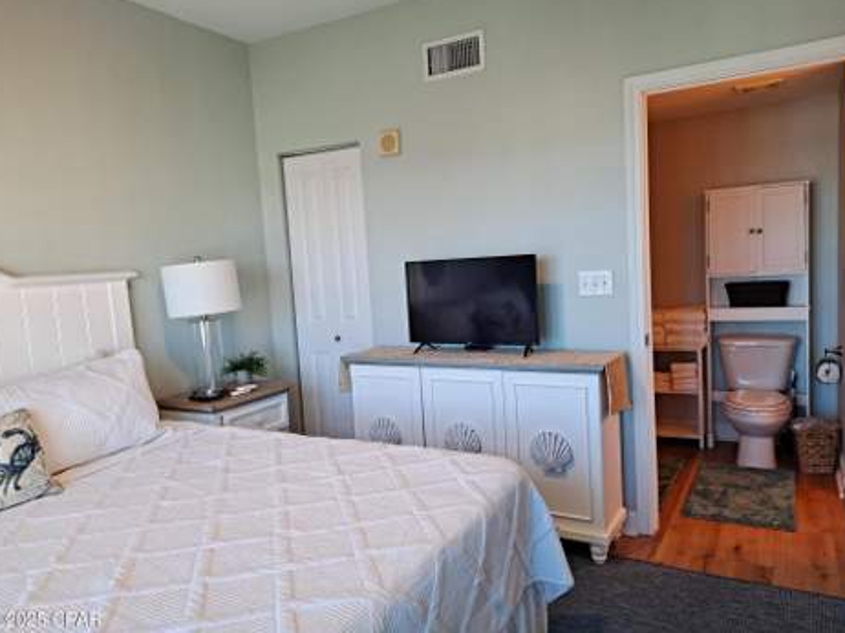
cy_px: 320
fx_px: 634
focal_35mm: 26
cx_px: 428
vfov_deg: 53.0
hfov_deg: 67.3
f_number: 2
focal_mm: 4.6
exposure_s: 1/60
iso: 125
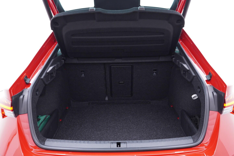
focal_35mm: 36
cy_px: 78
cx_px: 117
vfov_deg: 36.9
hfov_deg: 53.1
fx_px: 234
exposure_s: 1/40
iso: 400
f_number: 2.8
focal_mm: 24
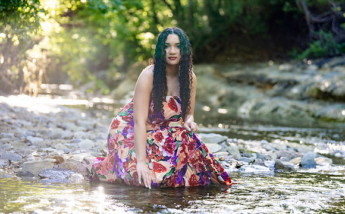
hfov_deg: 20.7
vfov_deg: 12.9
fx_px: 943
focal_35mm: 101
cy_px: 110
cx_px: 174
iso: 500
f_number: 2.8
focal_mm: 97
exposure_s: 1/320
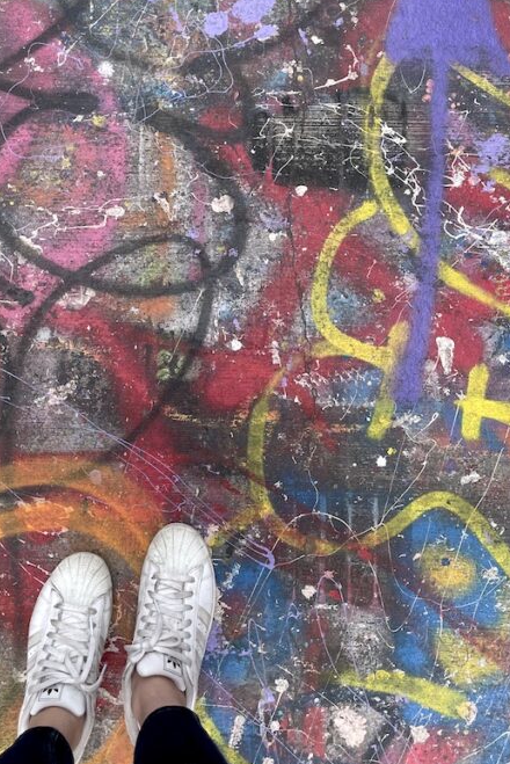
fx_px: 891
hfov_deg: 31.8
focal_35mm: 42
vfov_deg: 45.9
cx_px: 199
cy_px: 281
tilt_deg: -83.7
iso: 32
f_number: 1.6
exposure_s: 1/1401
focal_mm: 4.2
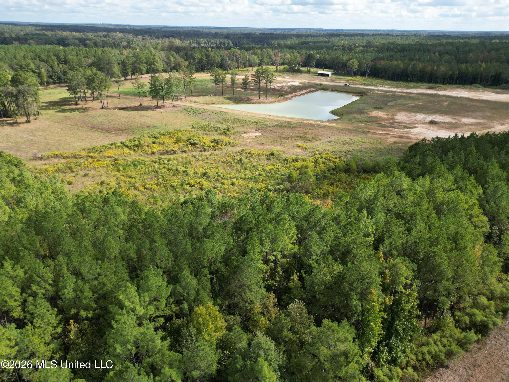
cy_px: 191
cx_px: 254
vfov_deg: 56.8
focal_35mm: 24
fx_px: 353
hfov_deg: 71.6
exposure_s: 1/2000
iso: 140
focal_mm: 6.72
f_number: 1.7
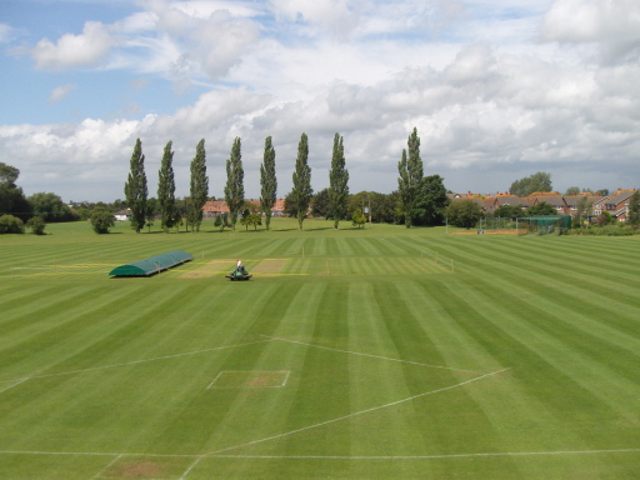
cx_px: 320
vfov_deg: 38.7
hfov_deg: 50.1
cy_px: 240
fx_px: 684
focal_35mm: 37
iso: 80
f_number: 7
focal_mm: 6.2
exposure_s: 1/400
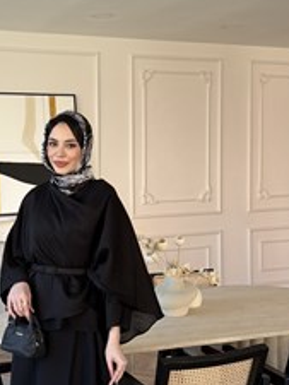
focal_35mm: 44
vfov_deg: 40.9
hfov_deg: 32.1
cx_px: 60
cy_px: 314
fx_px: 489
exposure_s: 1/192
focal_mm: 6.76
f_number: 1.78
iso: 64
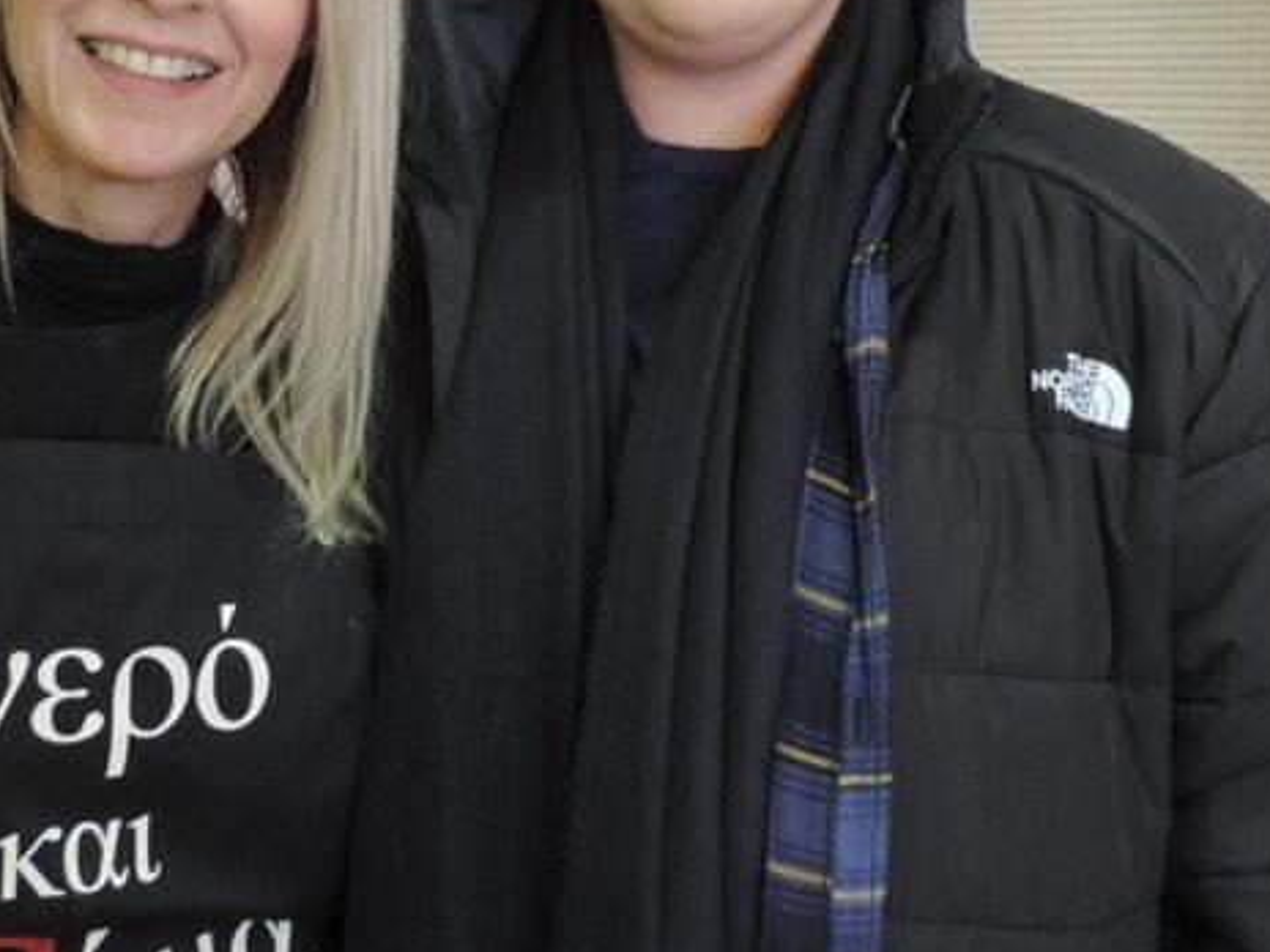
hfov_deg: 36.0
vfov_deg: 27.0
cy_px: 194
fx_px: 1944
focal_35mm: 53
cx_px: 476
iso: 400
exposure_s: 1/20
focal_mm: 4.3
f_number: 3
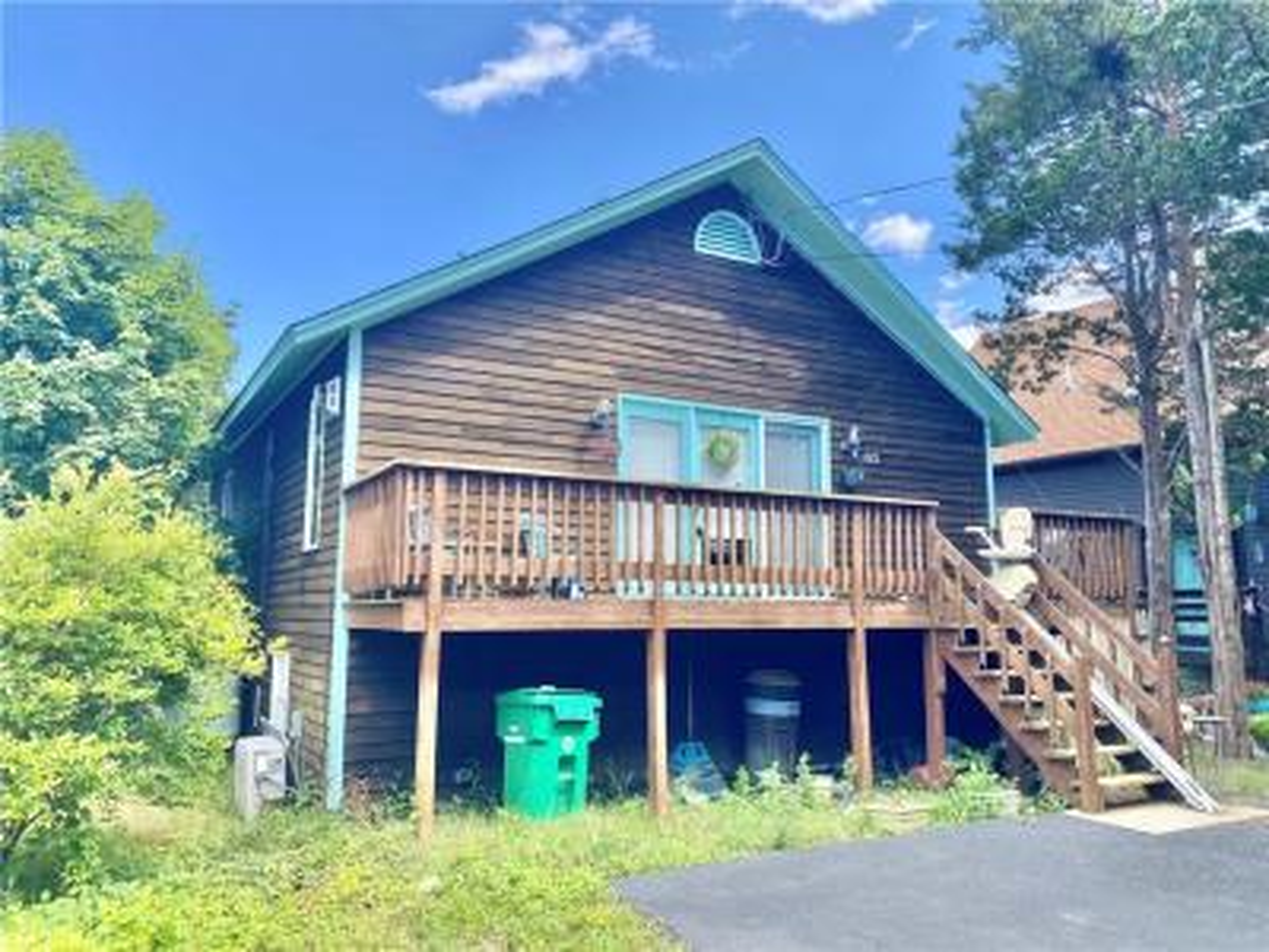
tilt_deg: +7.1
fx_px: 953
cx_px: 634
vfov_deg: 53.1
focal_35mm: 26
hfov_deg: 67.3
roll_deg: -0.1
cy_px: 476
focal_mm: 4.25
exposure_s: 1/742
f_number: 1.8
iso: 32
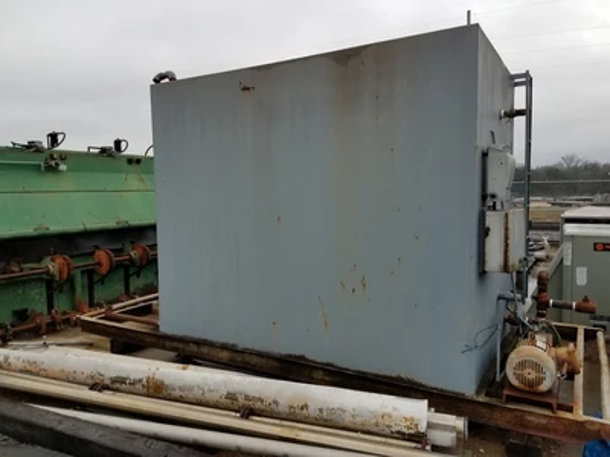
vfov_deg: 53.1
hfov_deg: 67.3
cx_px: 305
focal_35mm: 26
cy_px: 228
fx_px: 458
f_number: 1.7
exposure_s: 1/614
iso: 40
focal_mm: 4.2
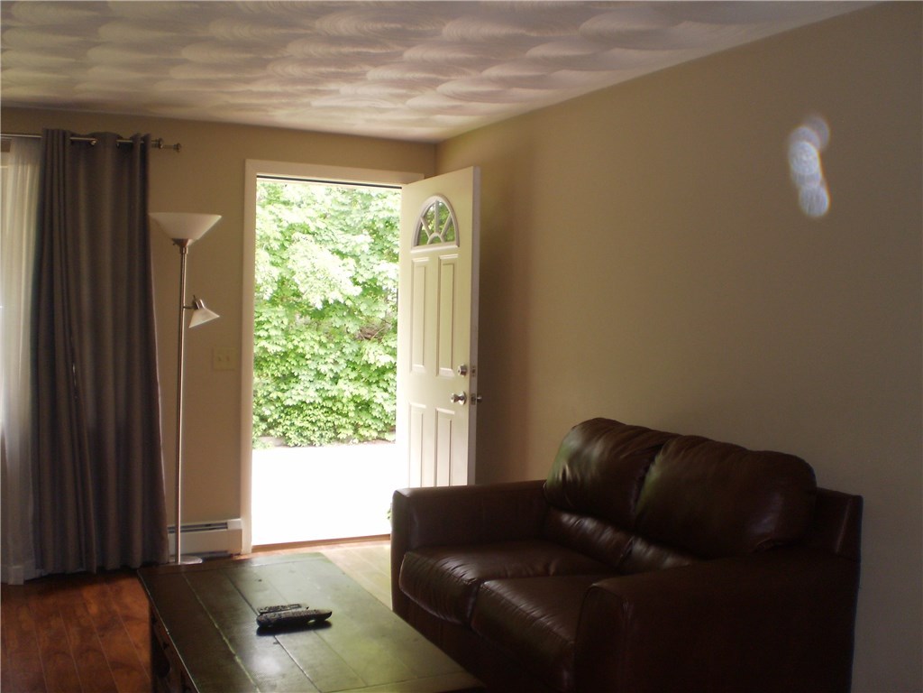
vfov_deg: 39.7
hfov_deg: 51.4
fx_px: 960
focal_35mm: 36
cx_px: 462
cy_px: 346
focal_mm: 6.3
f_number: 3.1
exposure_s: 1/30
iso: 125
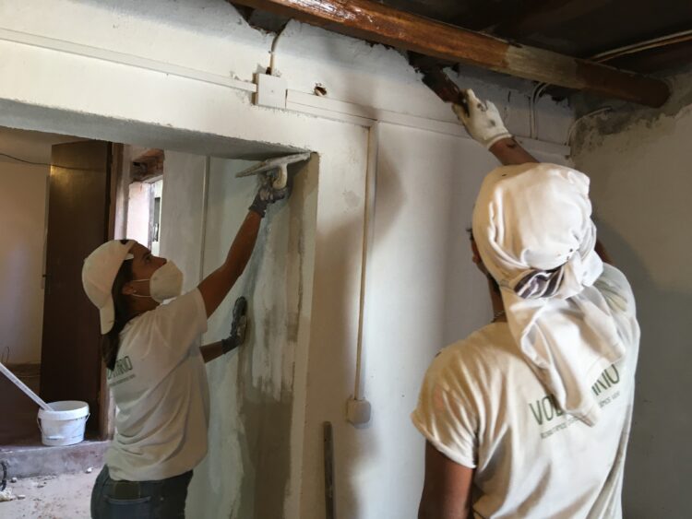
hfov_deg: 61.6
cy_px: 260
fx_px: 580
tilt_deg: -0.7
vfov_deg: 48.3
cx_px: 346
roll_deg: -1.7
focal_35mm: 29
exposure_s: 1/33
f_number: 2.2
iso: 100
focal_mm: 4.15
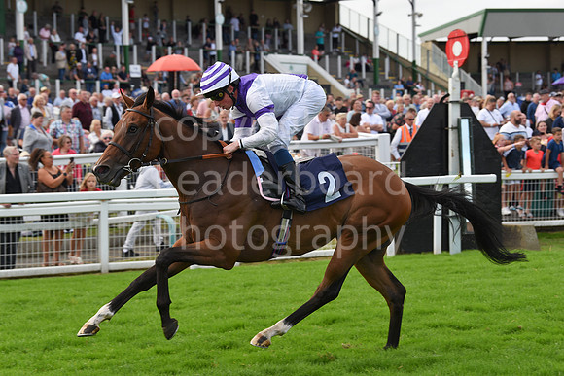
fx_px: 1598
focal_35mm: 102
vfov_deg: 13.4
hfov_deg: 20.0
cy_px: 188
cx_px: 282
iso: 400
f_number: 5.6
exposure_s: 1/1250
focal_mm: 102
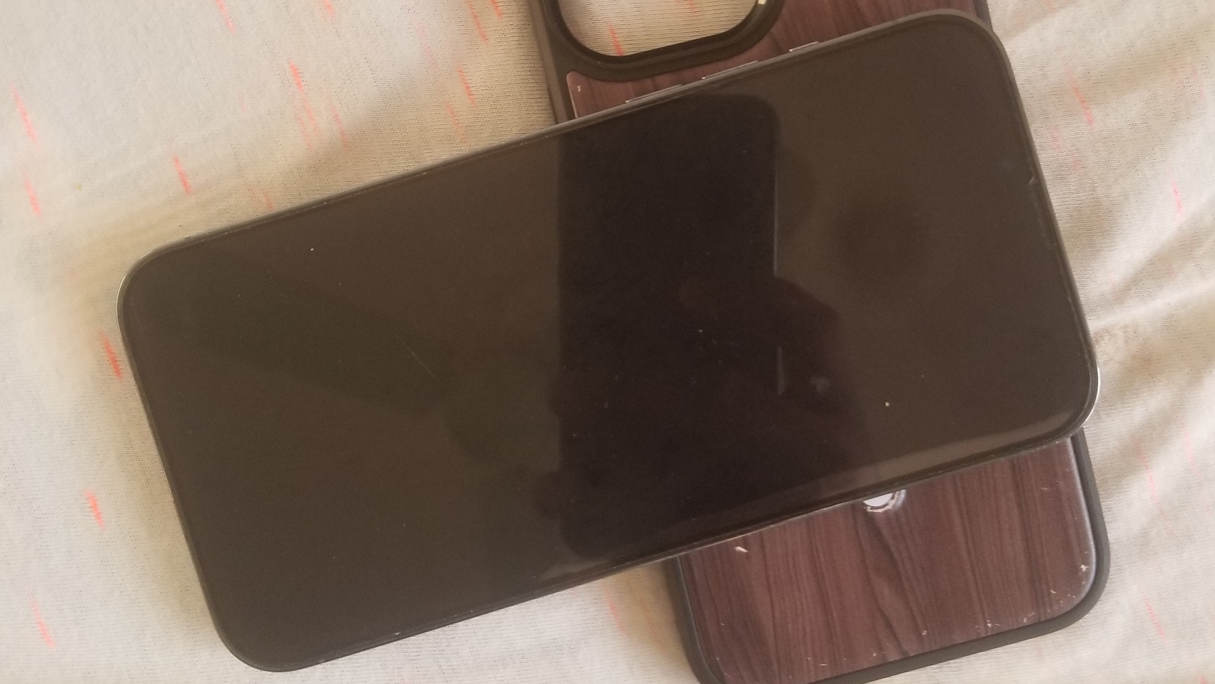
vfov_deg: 31.0
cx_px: 607
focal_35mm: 38
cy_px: 245
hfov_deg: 52.8
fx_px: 1224
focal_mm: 4.25
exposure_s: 1/60
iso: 160
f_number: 1.7
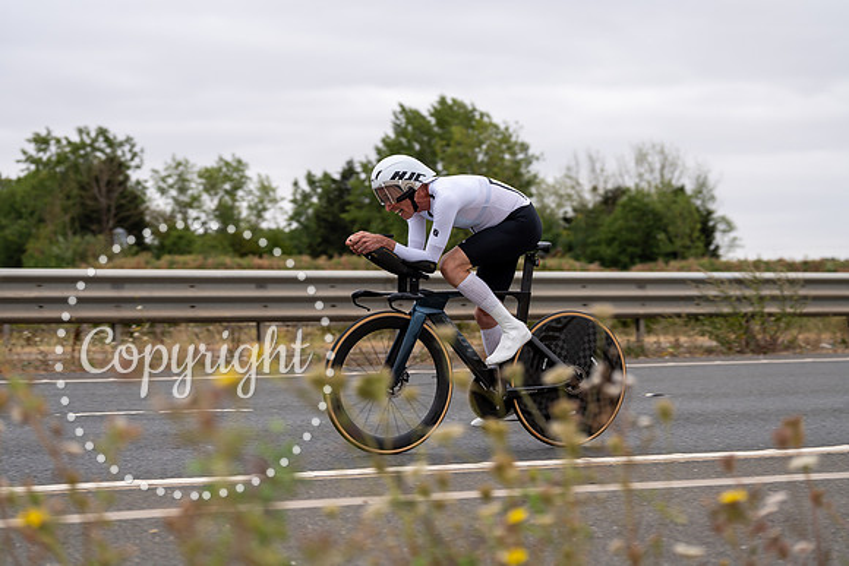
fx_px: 1718
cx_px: 424
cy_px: 283
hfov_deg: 27.8
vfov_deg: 18.7
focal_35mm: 73
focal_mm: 72
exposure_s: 1/800
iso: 100
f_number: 3.5
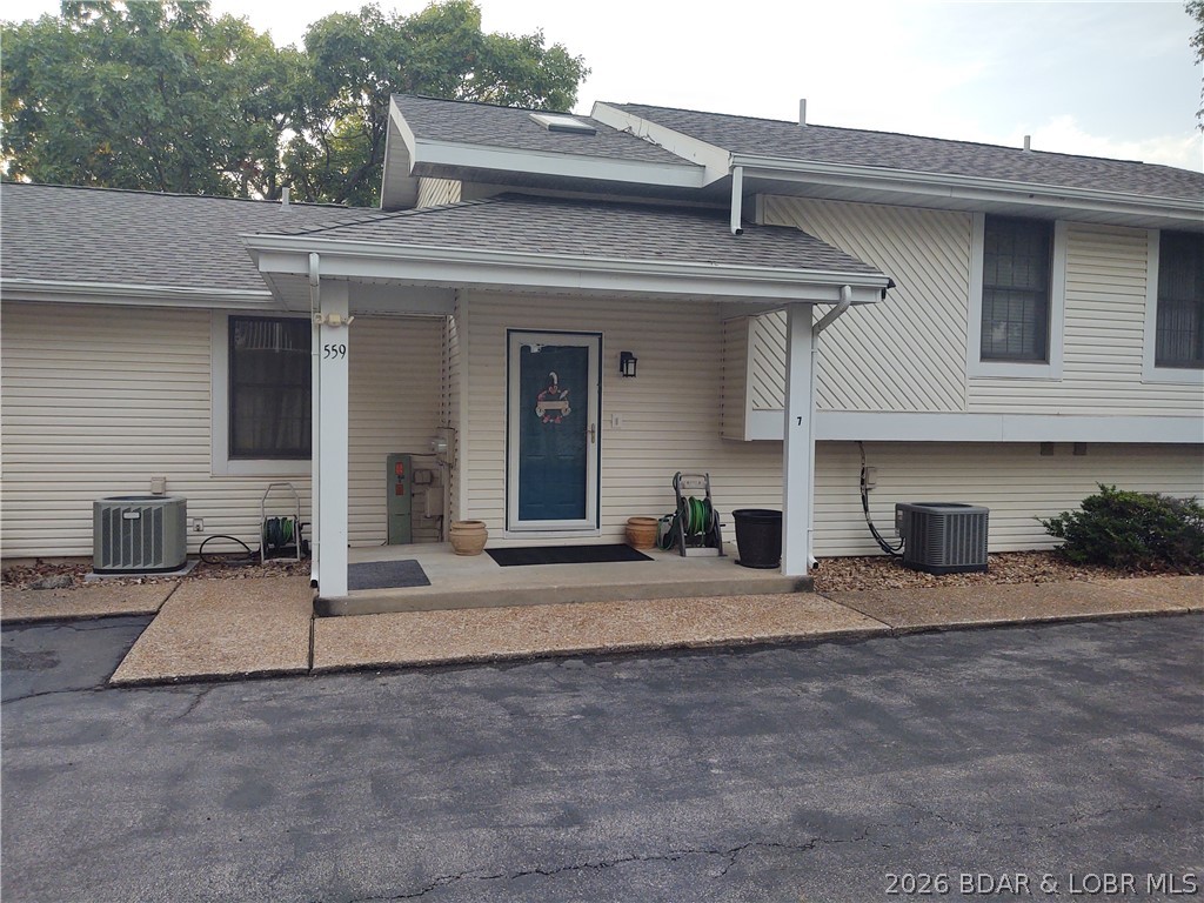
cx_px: 602
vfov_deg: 51.4
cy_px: 452
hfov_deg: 65.3
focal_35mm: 27
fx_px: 939
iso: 100
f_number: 1.7
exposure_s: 1/486
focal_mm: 4.75
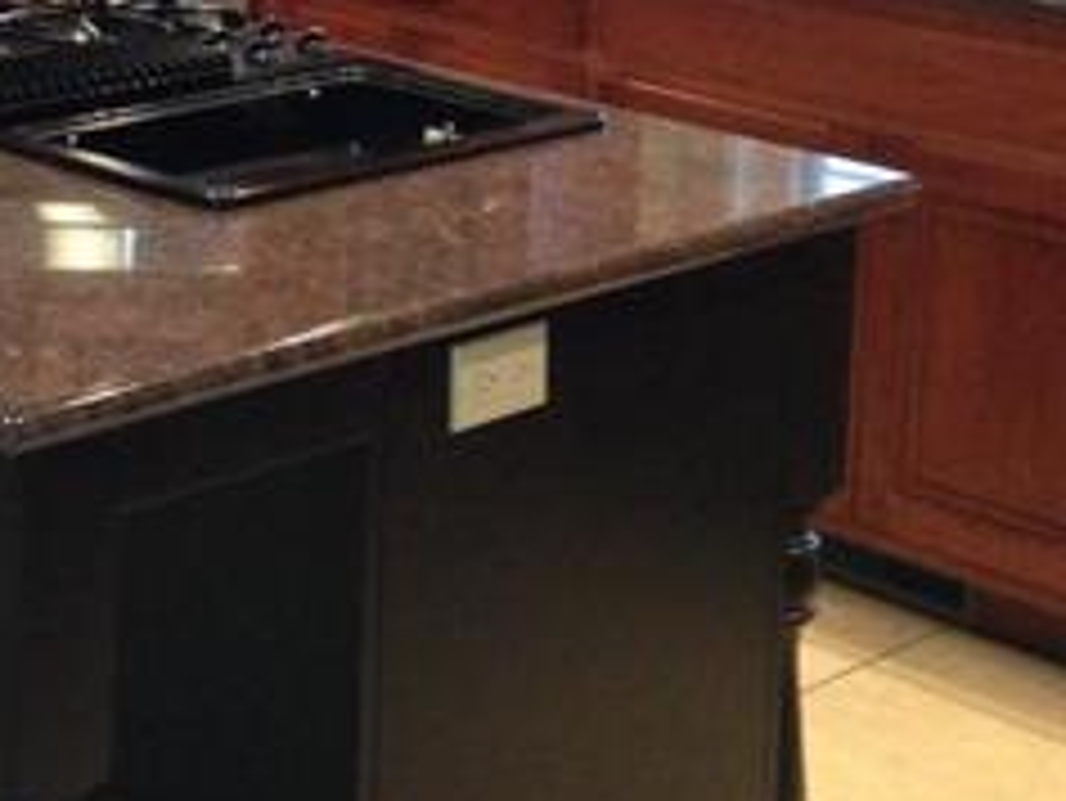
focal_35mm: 89
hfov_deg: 21.0
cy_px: -153
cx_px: -88
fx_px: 2742
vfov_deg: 16.0
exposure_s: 1/20
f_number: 2.4
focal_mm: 4.13
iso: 320
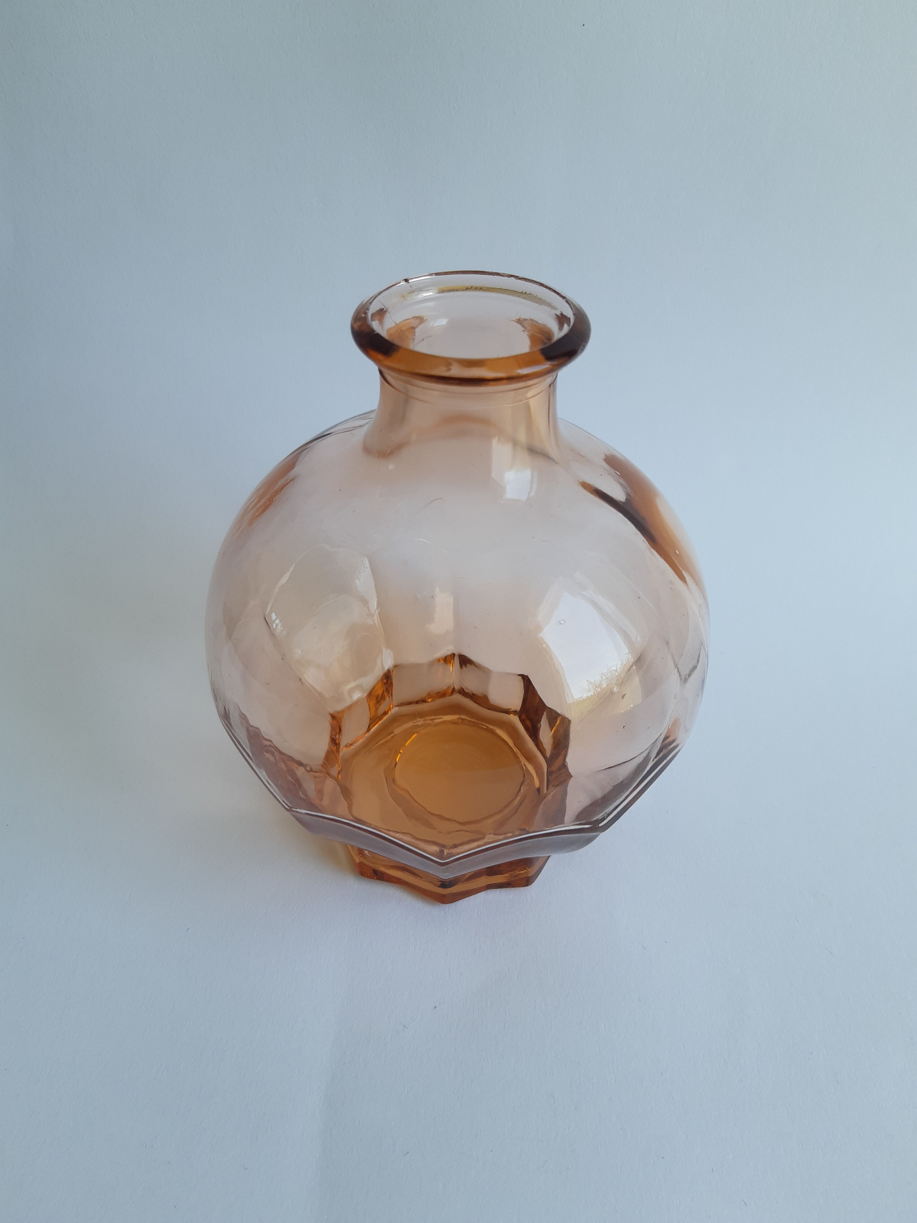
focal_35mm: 26
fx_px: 918
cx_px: 458
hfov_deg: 53.1
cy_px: 612
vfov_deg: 67.3
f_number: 1.7
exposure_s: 1/171
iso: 40
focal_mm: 3.93
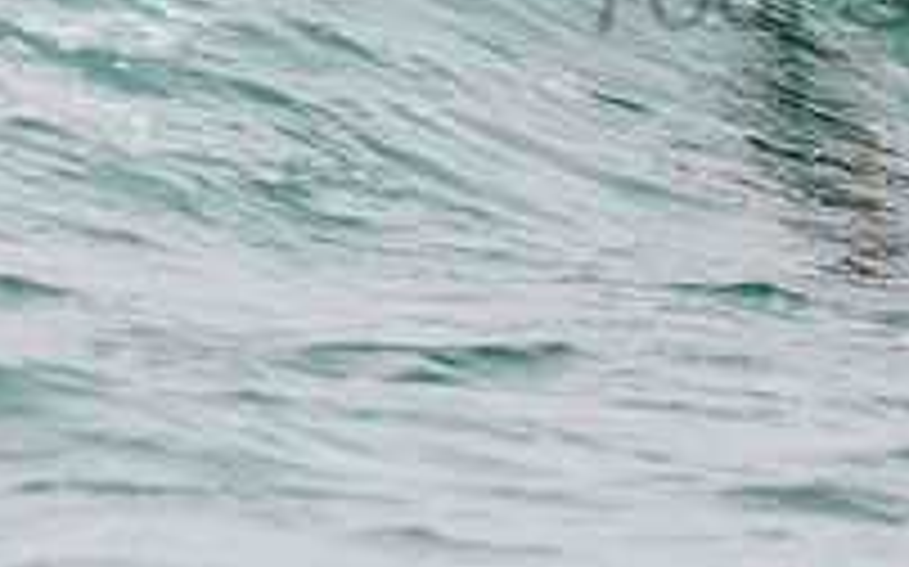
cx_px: 1040
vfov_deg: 0.9
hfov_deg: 1.4
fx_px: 36223
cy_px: -74
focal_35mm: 1463
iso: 1800
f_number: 5.6
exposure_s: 1/1600
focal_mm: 500
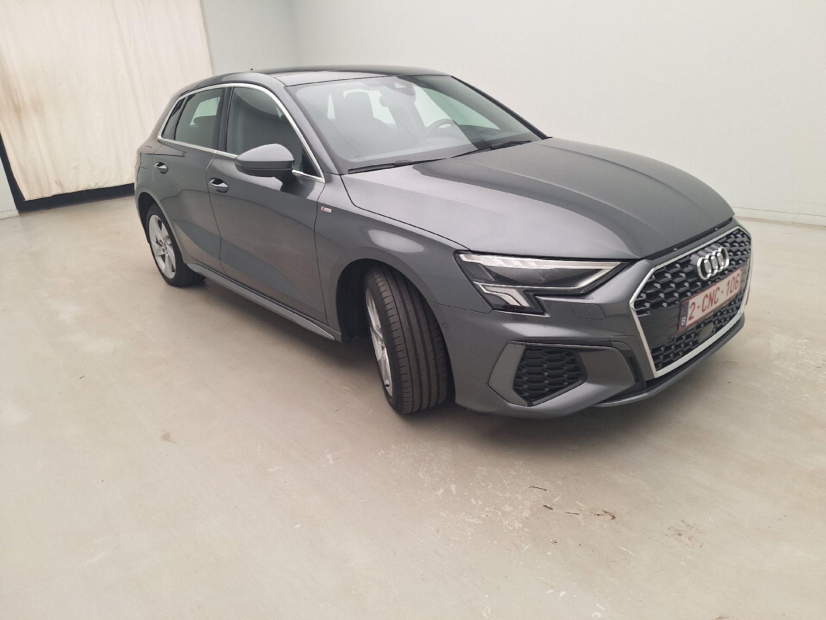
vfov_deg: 58.9
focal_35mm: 23
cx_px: 413
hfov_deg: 73.9
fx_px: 549
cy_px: 310
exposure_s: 1/100
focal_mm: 5.54
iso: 50
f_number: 1.8
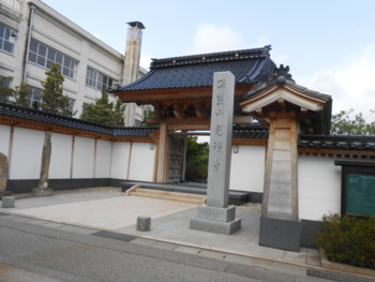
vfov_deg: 53.1
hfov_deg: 67.3
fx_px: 282
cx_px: 188
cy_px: 141
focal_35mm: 26
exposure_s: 1/400
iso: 80
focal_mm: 4.6
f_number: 3.5
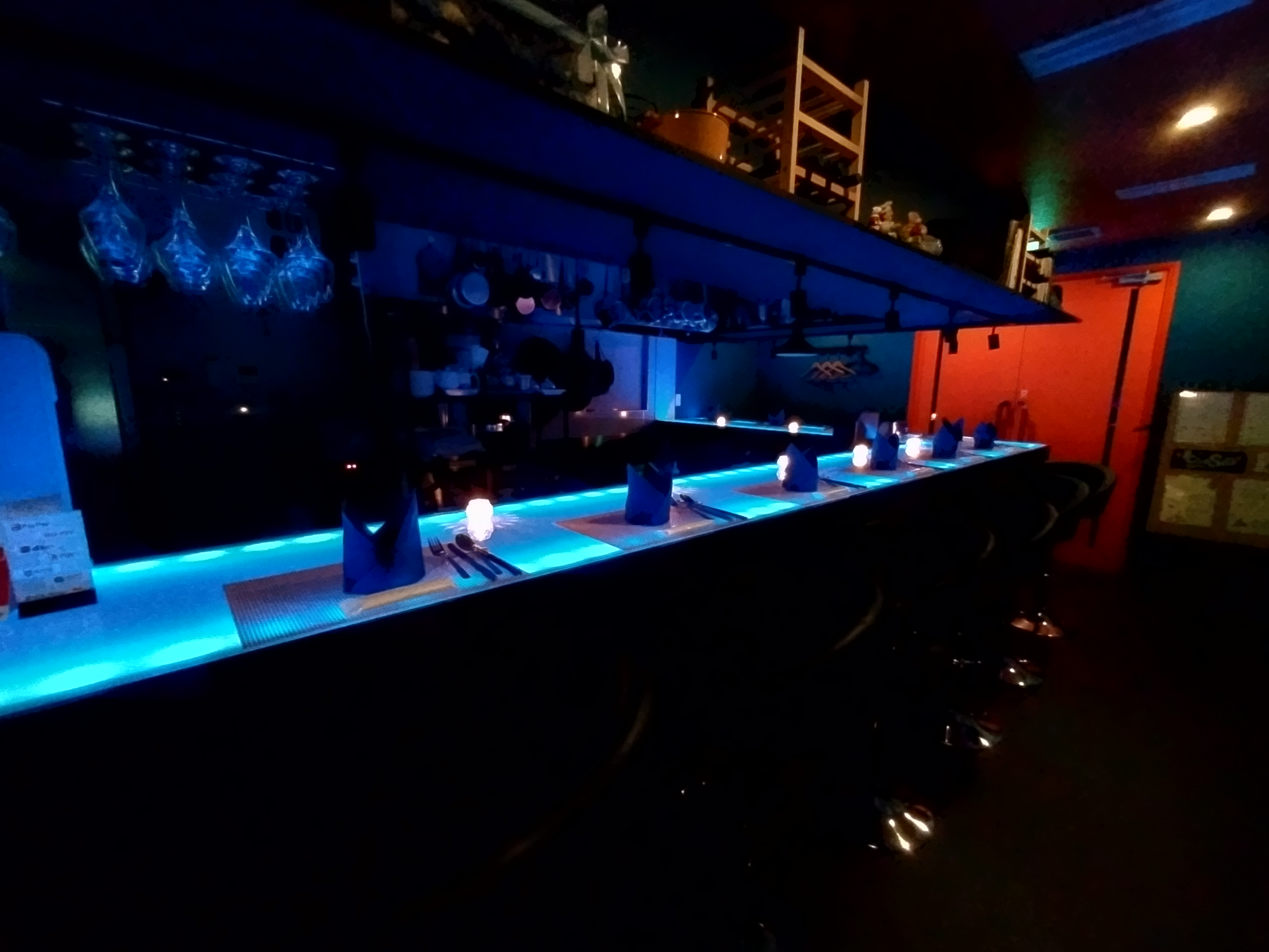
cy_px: 476
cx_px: 634
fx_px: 550
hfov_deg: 98.2
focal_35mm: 15
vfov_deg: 81.7
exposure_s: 1/15
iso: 3965
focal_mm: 1.6
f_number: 2.4
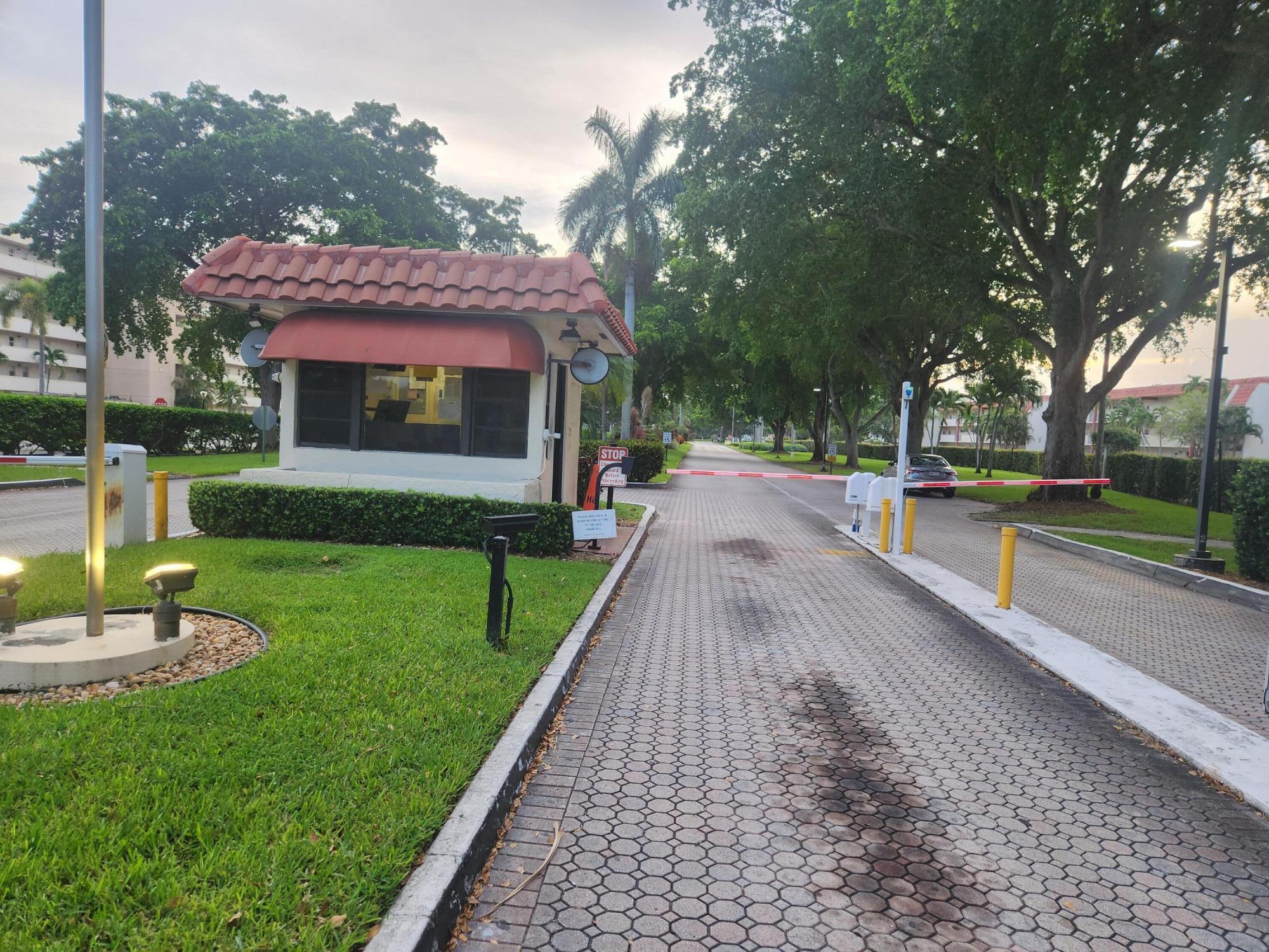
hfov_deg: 73.9
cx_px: 634
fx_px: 843
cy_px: 476
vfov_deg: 58.9
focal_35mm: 23
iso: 50
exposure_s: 1/180
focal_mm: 5.4
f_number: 1.8
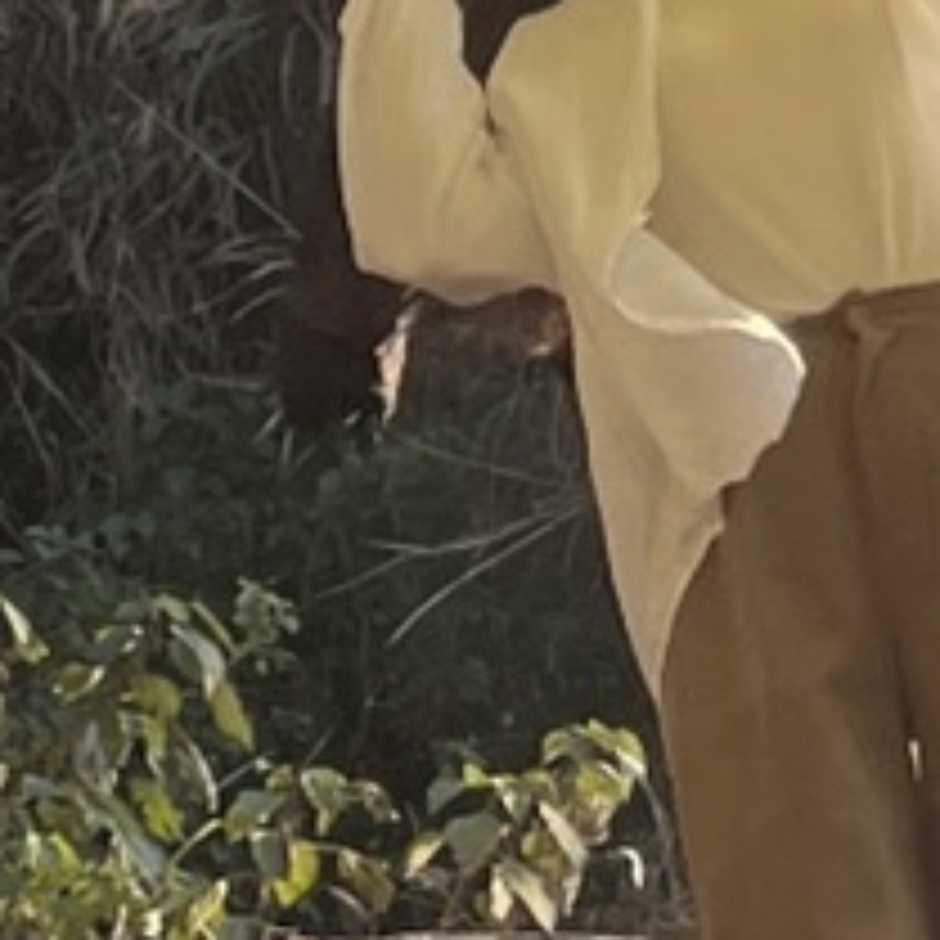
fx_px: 6759
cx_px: -72
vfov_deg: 6.9
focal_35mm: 220
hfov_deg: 7.9
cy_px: -2235
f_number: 1.6
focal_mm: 5.1
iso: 50
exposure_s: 1/456
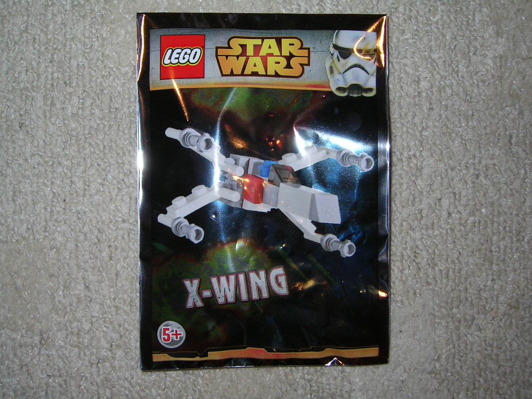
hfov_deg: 51.4
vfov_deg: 39.7
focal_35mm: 36
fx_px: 553
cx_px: 266
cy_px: 200
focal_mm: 5.6
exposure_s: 1/30
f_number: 4.8
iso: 100
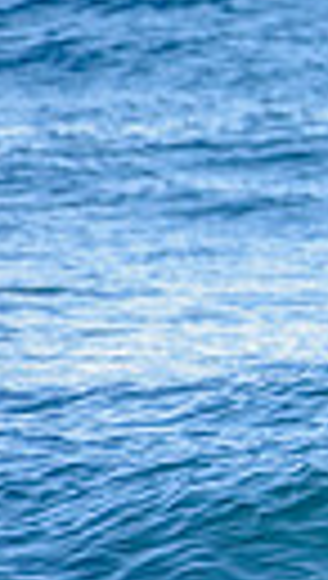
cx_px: 1584
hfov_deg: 0.4
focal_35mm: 2888
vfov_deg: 0.7
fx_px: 44450
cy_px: 405
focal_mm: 500
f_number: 5.6
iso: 560
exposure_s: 1/1250
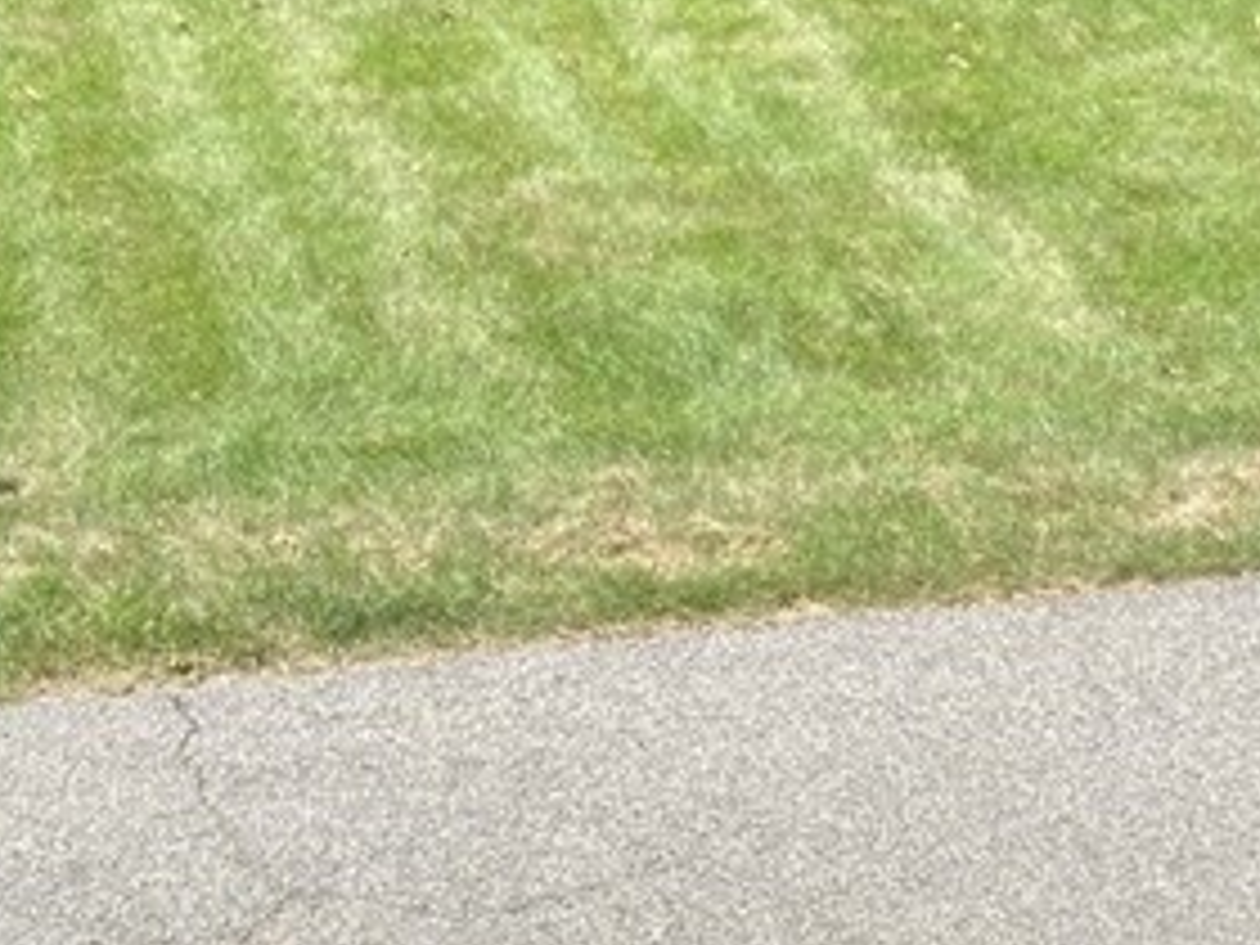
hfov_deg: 20.6
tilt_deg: -7.9
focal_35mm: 95
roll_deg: -3.1
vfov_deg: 14.9
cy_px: -270
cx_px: 436
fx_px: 3458
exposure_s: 1/1218
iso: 32
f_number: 1.8
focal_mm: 4.25
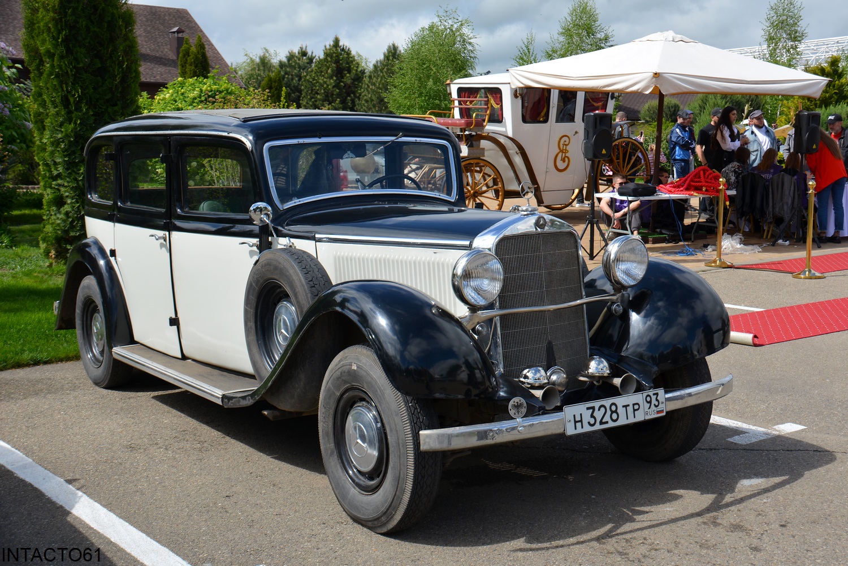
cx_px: 424
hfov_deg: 41.1
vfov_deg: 28.1
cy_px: 283
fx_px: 1131
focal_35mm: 48
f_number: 9
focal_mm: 32
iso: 100
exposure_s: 1/320
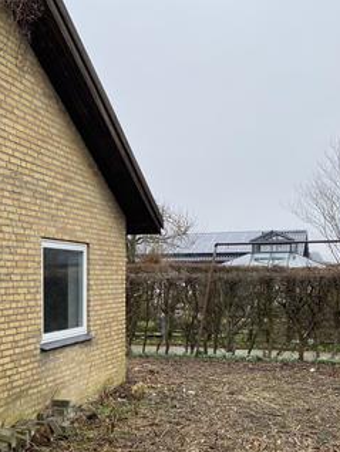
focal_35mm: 49
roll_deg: +0.6
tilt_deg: -2.7
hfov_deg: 29.0
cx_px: 64
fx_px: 641
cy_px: 311
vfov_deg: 38.3
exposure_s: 1/238
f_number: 1.8
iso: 32
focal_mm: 4.25
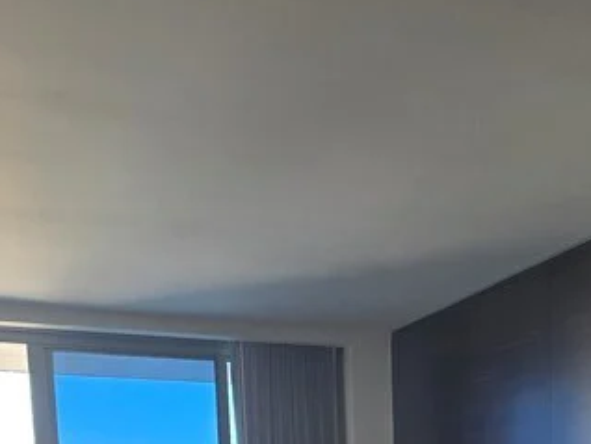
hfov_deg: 25.7
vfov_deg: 17.0
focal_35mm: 74
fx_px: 1264
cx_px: 496
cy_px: 756
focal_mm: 6.3
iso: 64
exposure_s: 1/180
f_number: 1.7
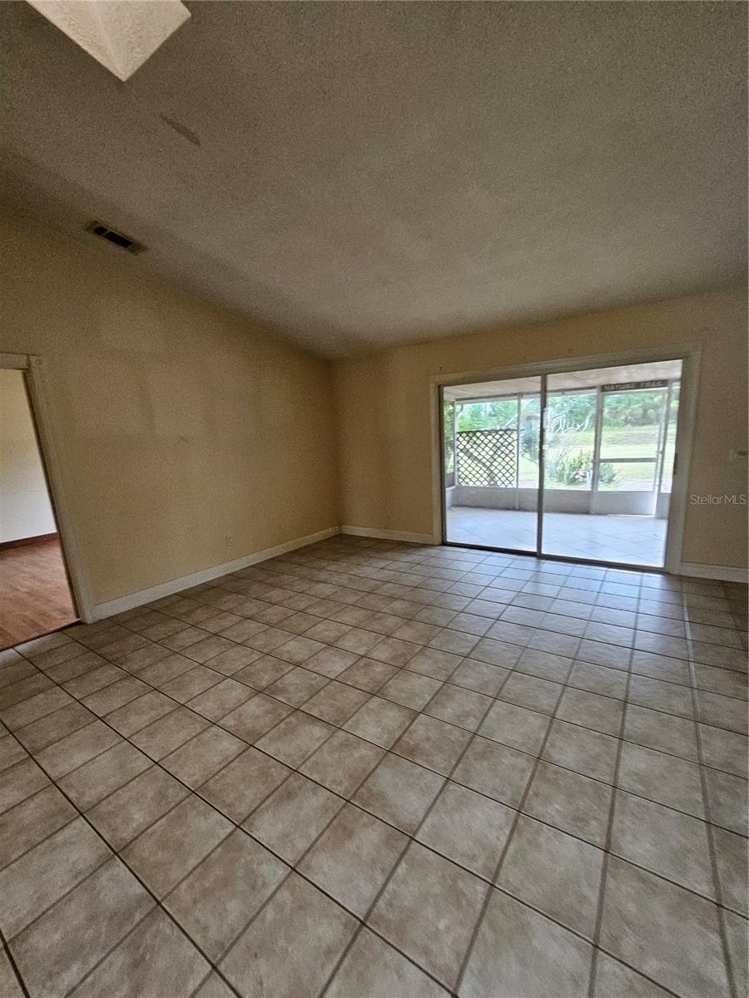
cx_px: 374
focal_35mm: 13
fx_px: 375
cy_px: 499
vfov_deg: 106.2
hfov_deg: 89.9
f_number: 2.2
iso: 160
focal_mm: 1.7
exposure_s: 1/60
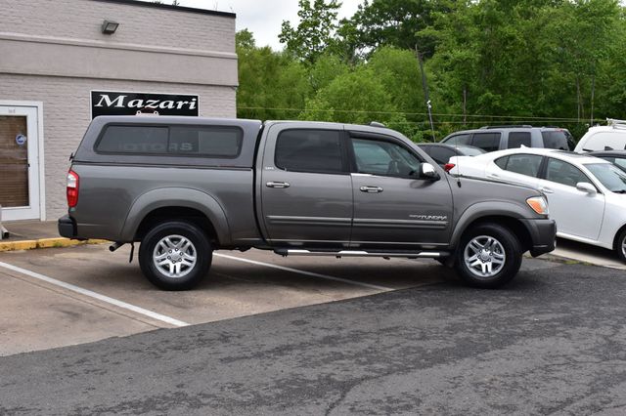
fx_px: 808
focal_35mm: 46
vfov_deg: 28.9
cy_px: 208
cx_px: 313
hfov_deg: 42.3
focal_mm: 31
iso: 400
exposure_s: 1/250
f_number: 10
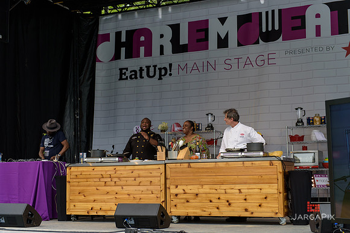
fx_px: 583
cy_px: 116
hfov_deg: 33.4
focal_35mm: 60
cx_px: 175
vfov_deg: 22.6
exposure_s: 1/1000
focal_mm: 60
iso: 200
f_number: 3.2
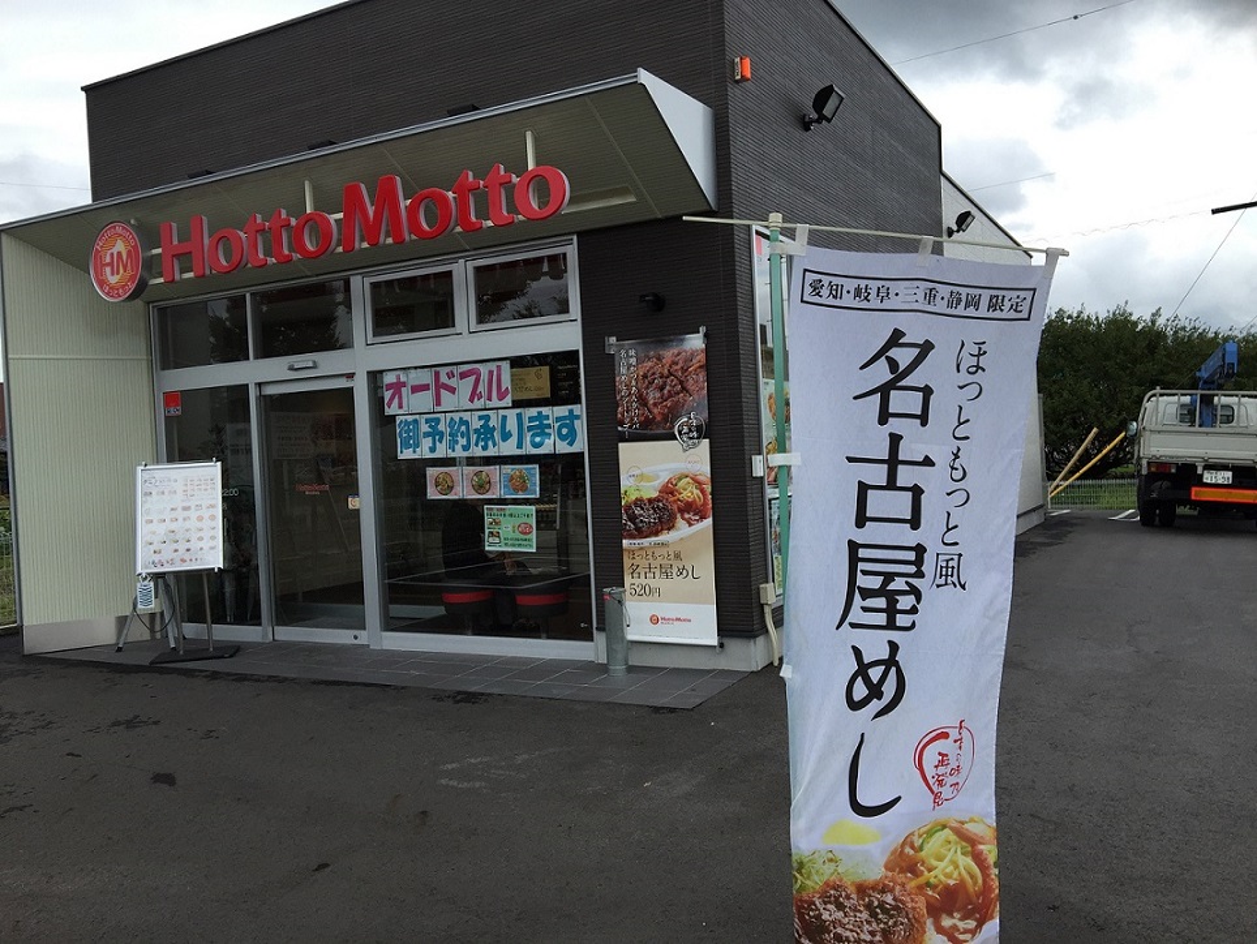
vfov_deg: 48.3
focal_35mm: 29
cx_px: 628
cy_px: 472
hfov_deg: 61.6
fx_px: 1054
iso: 32
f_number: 2.2
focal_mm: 4.15
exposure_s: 1/1163
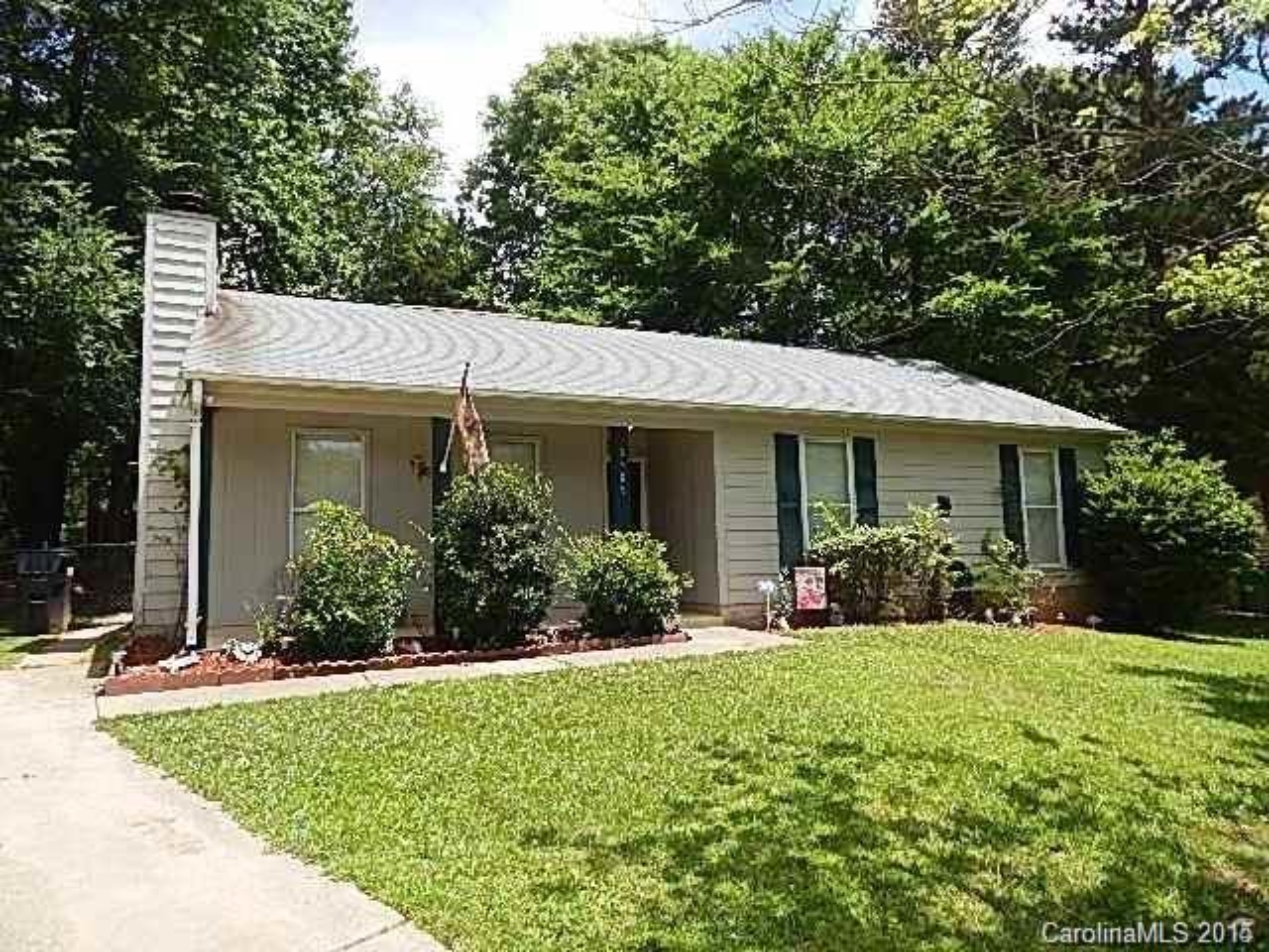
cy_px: 476
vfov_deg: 58.9
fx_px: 843
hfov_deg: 73.9
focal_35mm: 23
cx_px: 634
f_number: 3
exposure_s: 1/1000
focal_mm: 4
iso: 125
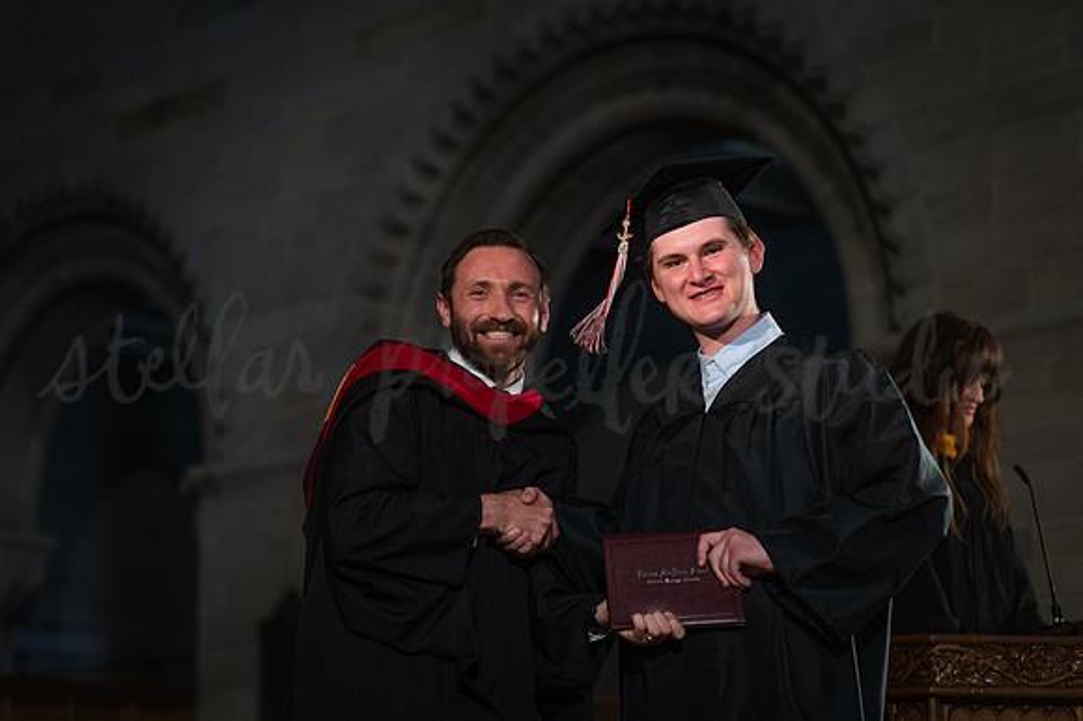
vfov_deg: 16.1
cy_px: 360
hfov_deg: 23.9
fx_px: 2556
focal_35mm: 85
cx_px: 542
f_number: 2.8
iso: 1250
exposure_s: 1/320
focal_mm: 85
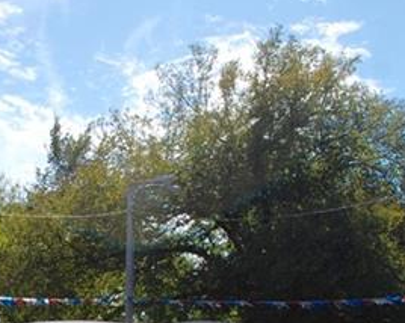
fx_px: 1162
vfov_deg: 15.6
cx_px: 121
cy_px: 314
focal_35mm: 97
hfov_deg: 19.7
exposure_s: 1/200
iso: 100
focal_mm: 18
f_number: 7.1
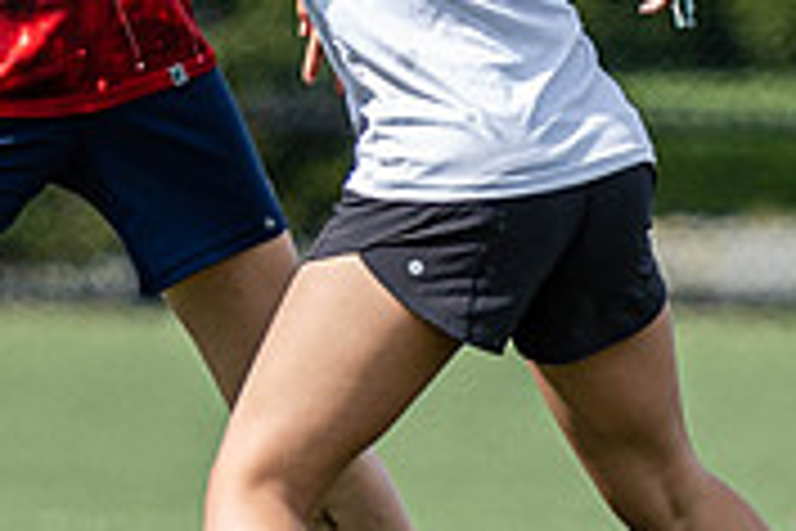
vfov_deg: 0.9
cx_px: 32
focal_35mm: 1583
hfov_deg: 1.3
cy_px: -192
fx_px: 34999
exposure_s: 1/2500
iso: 200
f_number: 2.8
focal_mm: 200
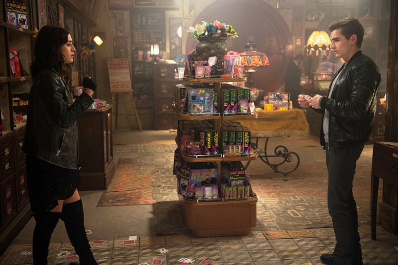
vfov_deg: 29.8
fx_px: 497
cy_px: 132
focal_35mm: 45
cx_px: 199
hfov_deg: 43.6
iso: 1600
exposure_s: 1/100
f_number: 3.2
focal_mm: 45
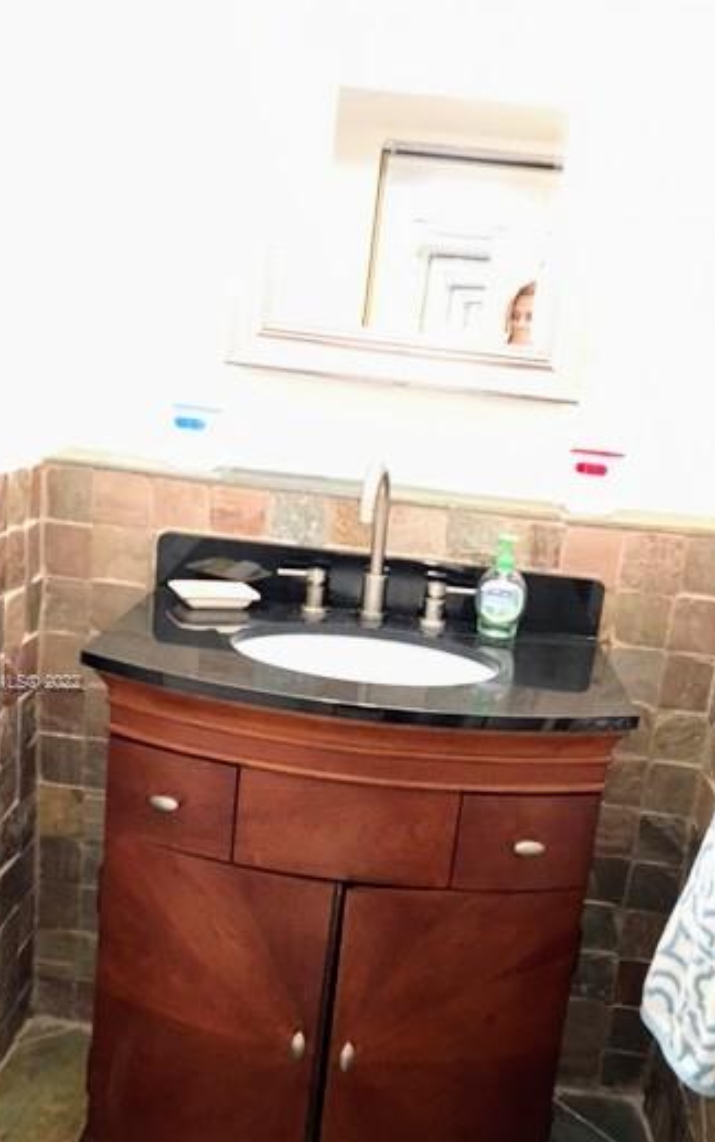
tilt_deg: -18.8
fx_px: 1184
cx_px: 358
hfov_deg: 33.6
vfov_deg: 51.2
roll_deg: -6.5
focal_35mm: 38
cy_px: 683
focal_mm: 4.15
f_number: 2.2
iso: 200
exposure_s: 1/20
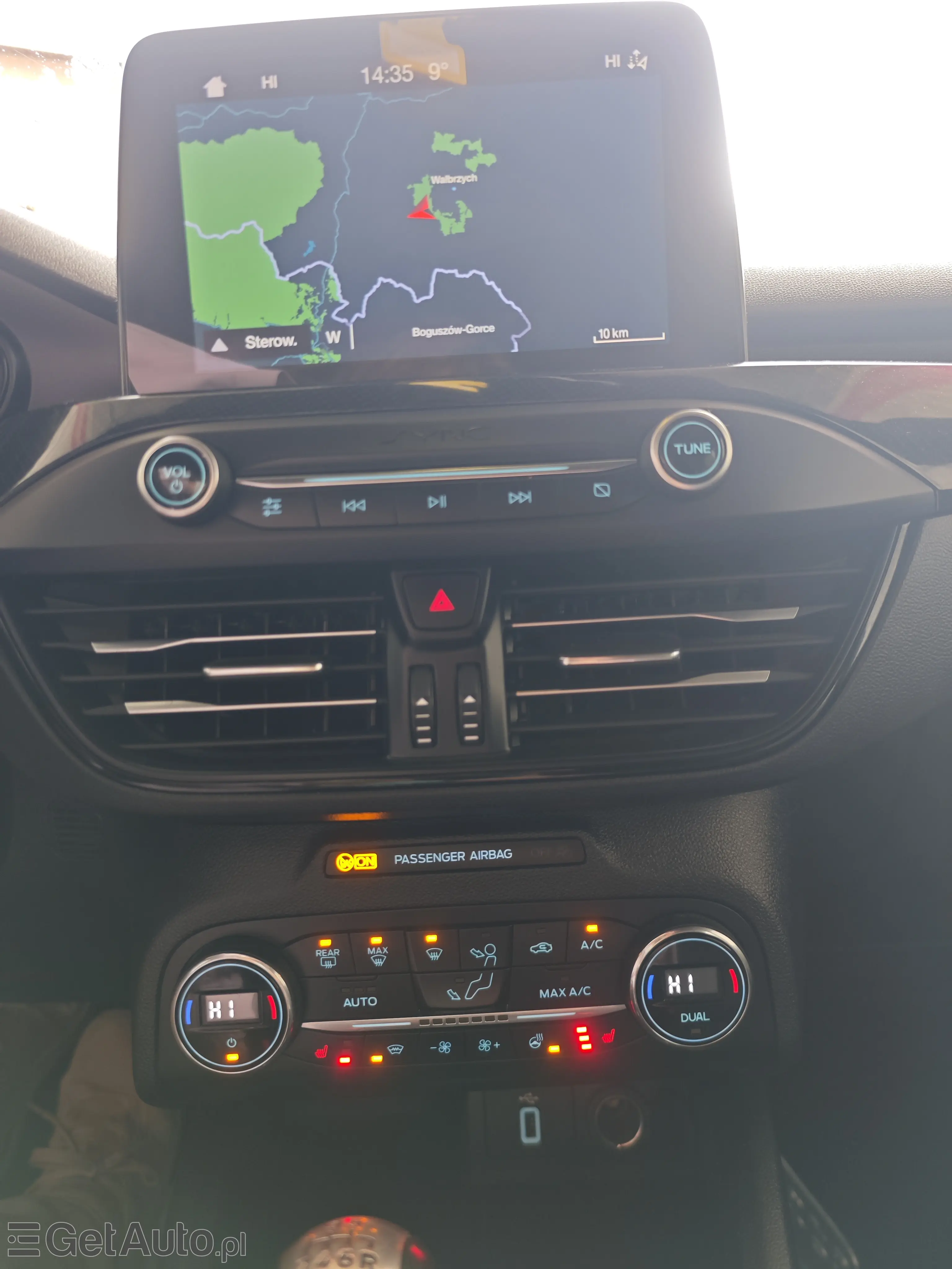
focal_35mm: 23
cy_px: 634
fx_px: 843
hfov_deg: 58.9
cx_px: 476
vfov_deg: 73.9
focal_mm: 8.72
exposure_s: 1/50
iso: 200
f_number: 1.63
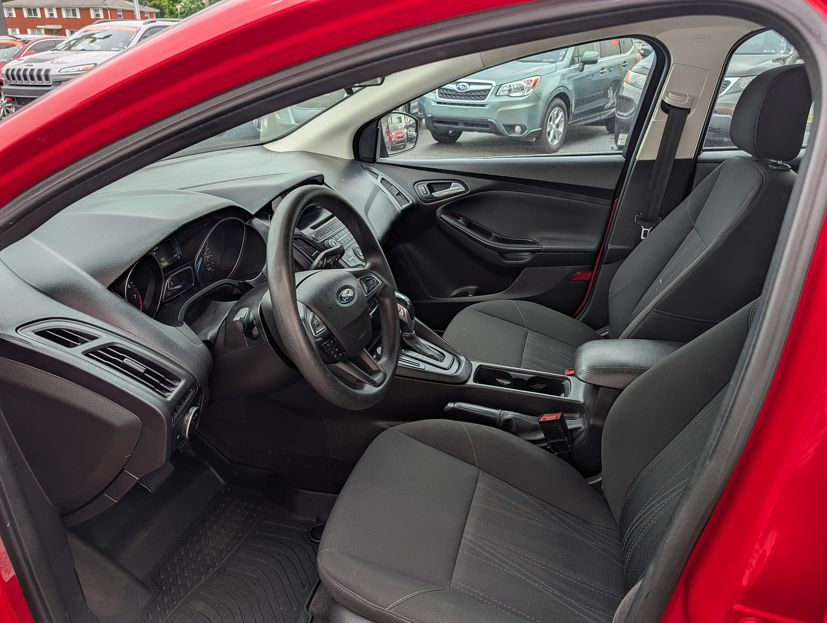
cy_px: 312
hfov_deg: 71.5
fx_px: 574
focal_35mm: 24
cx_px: 414
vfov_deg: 56.9
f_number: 1.68
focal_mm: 6.9
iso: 19
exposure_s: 1/311
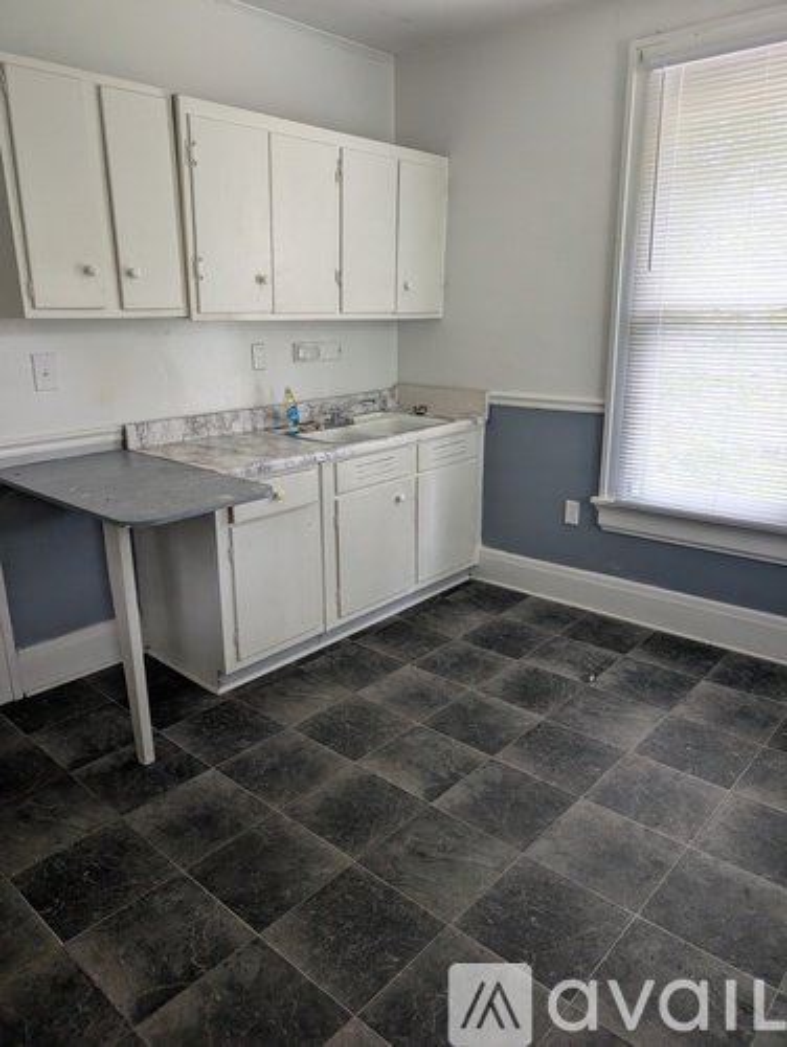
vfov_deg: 71.5
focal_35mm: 24
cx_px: 394
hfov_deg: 56.9
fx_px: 726
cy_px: 524
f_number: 1.68
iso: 46
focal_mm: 6.9
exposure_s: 1/43
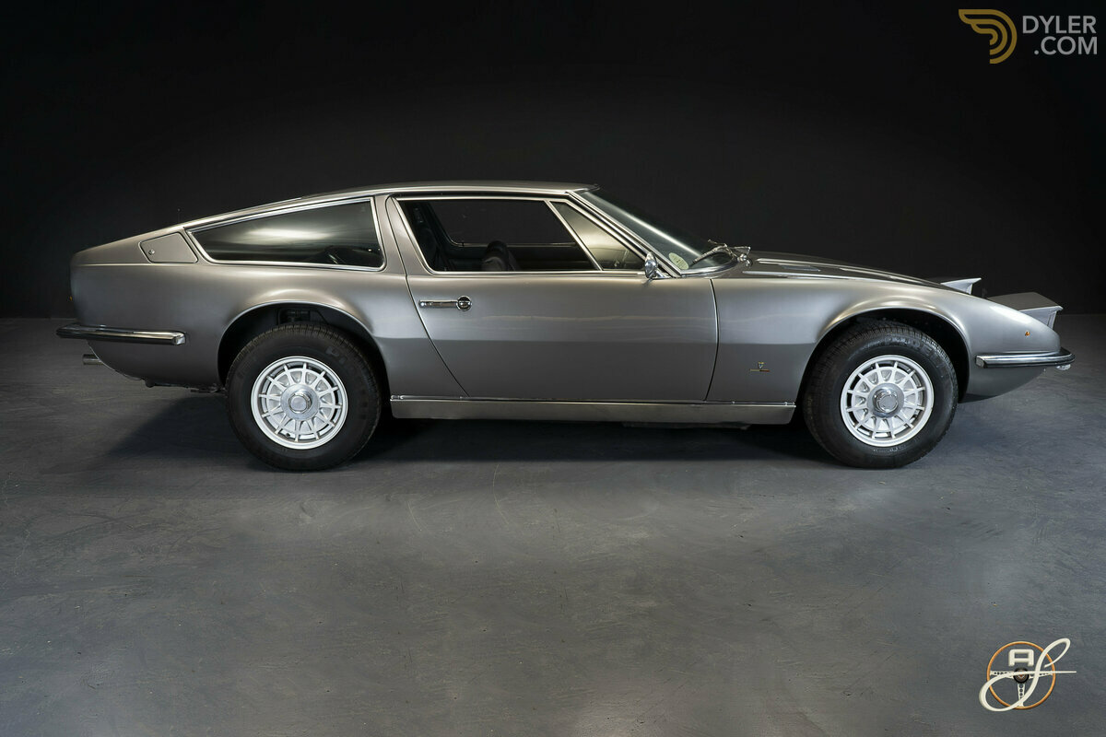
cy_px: 368
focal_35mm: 30
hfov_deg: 61.9
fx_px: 922
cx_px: 553
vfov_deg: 43.6
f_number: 13
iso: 250
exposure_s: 1
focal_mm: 30
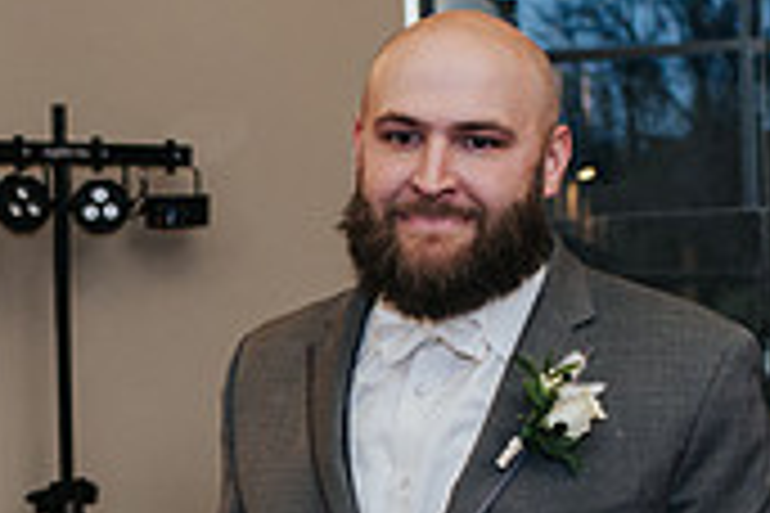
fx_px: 3123
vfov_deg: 9.3
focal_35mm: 146
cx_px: 76
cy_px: 551
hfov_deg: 13.9
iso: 800
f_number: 3.2
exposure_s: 1/200
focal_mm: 35
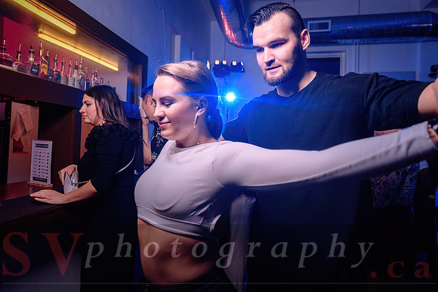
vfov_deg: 49.4
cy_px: 133
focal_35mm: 26
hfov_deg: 69.1
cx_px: 200
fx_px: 318
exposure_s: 1/60
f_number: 3.5
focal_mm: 24
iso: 800
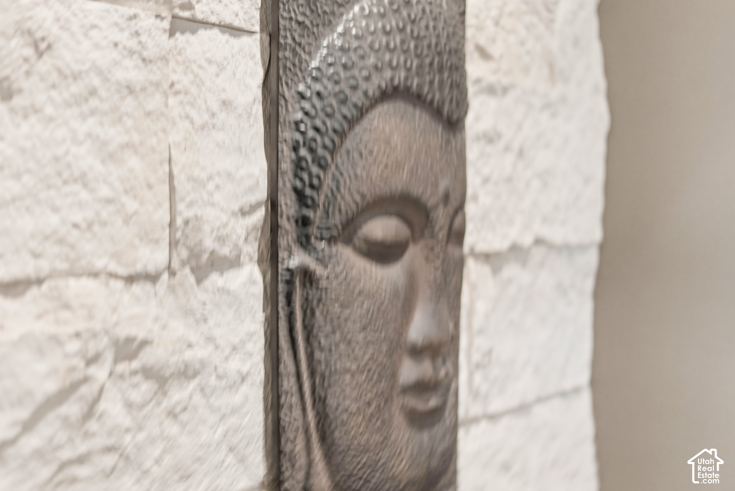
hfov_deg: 39.6
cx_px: 368
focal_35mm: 50
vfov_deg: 27.0
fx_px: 1021
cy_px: 246
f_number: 2
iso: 1600
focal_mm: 50
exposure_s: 1/160
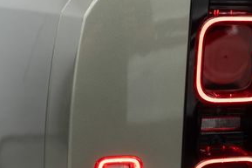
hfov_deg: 21.5
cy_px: 168
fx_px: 651
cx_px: 220
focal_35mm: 93
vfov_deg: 14.5
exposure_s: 1/40
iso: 200
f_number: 3.2
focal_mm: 28
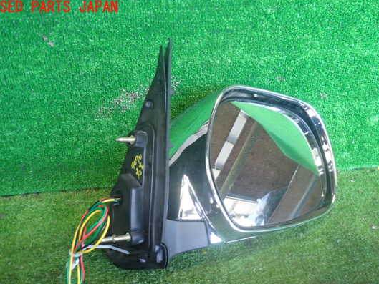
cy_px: 160
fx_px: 372
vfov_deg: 41.7
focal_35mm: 34
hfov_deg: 53.9
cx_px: 203
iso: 200
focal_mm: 5.4
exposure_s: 1/40
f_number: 2.3
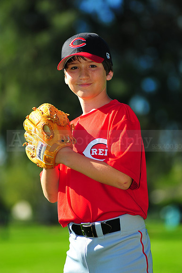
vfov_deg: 11.4
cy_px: 136
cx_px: 91
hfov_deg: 7.6
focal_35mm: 180
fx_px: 1367
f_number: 3.5
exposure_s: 1/1600
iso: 200
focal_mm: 180
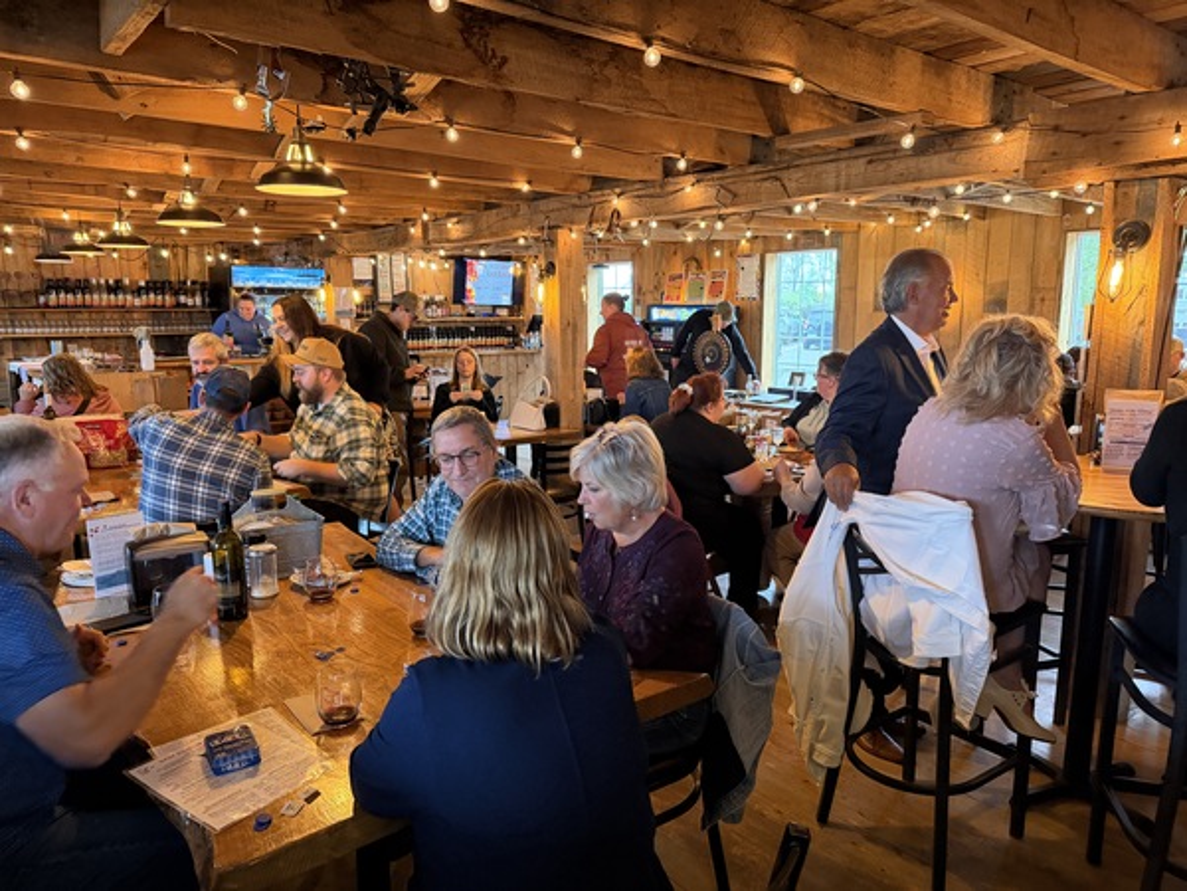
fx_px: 823
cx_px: 594
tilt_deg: -9.6
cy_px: 446
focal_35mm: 24
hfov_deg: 71.6
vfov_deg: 56.8
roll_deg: -0.3
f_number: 1.78
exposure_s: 1/60
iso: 800
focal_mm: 6.76
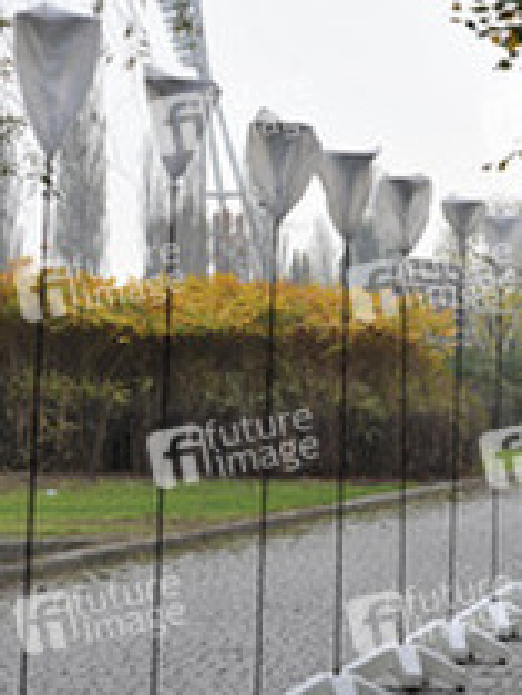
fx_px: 4379
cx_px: 477
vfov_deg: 9.1
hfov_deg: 6.8
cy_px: 366
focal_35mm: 218
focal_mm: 105
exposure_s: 1/320
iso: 250
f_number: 7.1
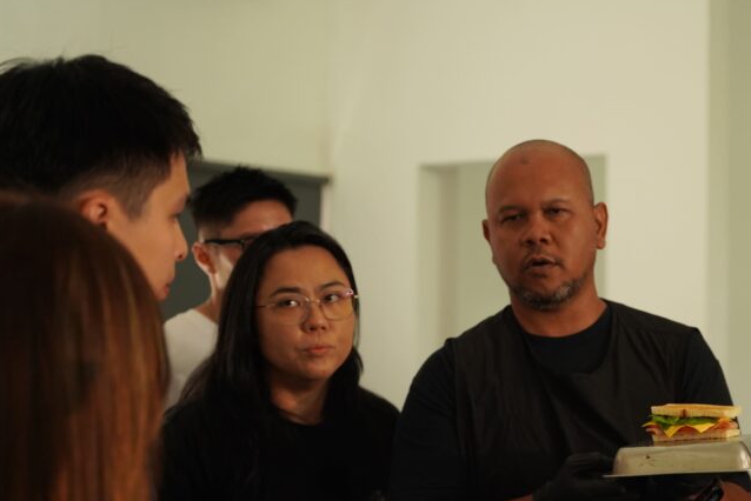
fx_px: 1804
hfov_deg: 23.3
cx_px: 560
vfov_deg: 15.7
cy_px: 397
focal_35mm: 86
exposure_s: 1/100
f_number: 2.8
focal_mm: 53.9
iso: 2500
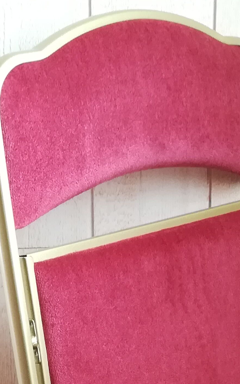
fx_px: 1068
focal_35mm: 102
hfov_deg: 12.8
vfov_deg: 19.0
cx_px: 108
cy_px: 483
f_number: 2.2
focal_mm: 3.83
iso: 125
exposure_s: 1/33.3
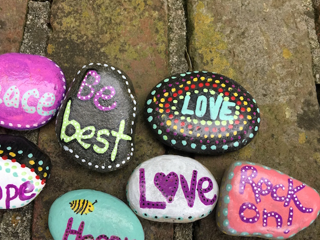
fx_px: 333
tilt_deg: -72.1
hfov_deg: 51.1
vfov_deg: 39.6
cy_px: 137
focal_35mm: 36
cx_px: 130
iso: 32
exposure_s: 1/40
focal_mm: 4.15
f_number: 2.2
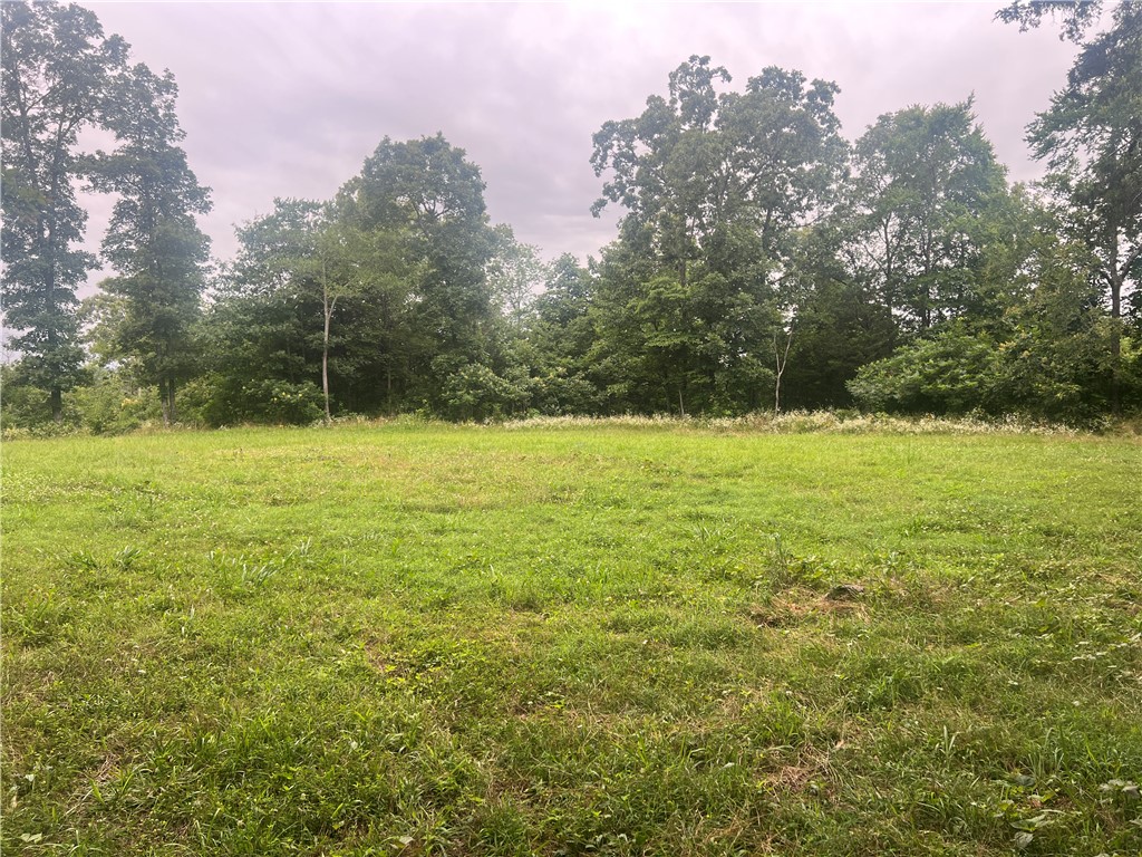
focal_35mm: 26
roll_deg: +1.2
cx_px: 571
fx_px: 858
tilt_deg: -2.5
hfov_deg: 67.3
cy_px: 428
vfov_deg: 53.1
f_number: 1.5
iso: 50
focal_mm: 5.7
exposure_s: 1/209
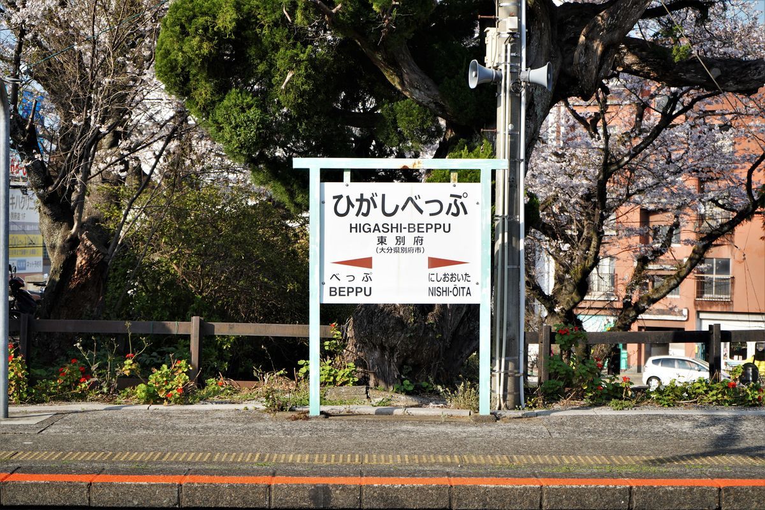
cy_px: 255
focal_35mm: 70
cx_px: 382
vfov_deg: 19.5
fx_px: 1487
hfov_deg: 28.8
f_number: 6.3
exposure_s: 1/200
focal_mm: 70
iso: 100
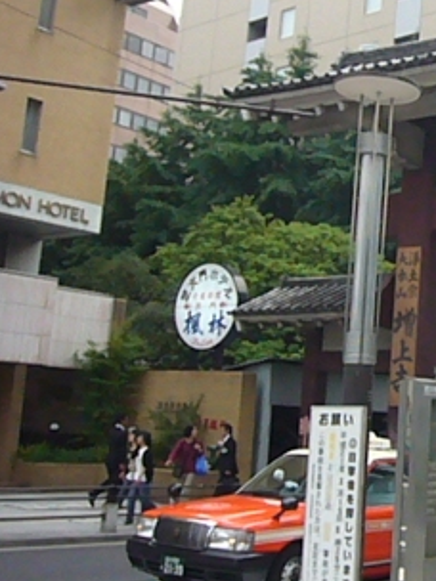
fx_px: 991
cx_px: 581
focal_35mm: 59
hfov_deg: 22.1
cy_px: 277
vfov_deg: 32.7
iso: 800
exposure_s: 1/500
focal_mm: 4.6
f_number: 5.6
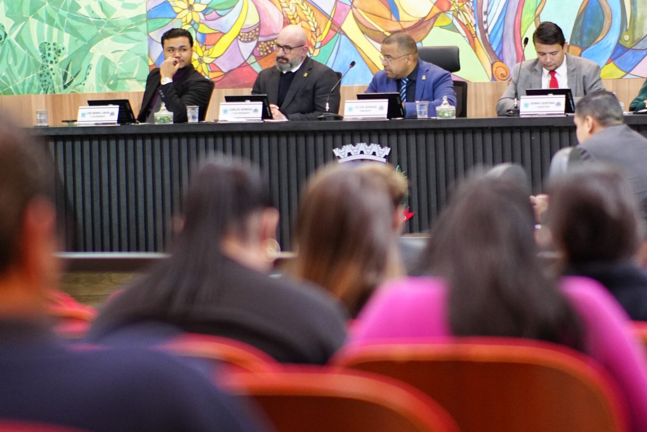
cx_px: 419
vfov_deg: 9.9
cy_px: 136
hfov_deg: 14.7
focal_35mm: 139
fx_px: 2498
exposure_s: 1/183
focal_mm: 56
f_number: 1.4
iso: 1600
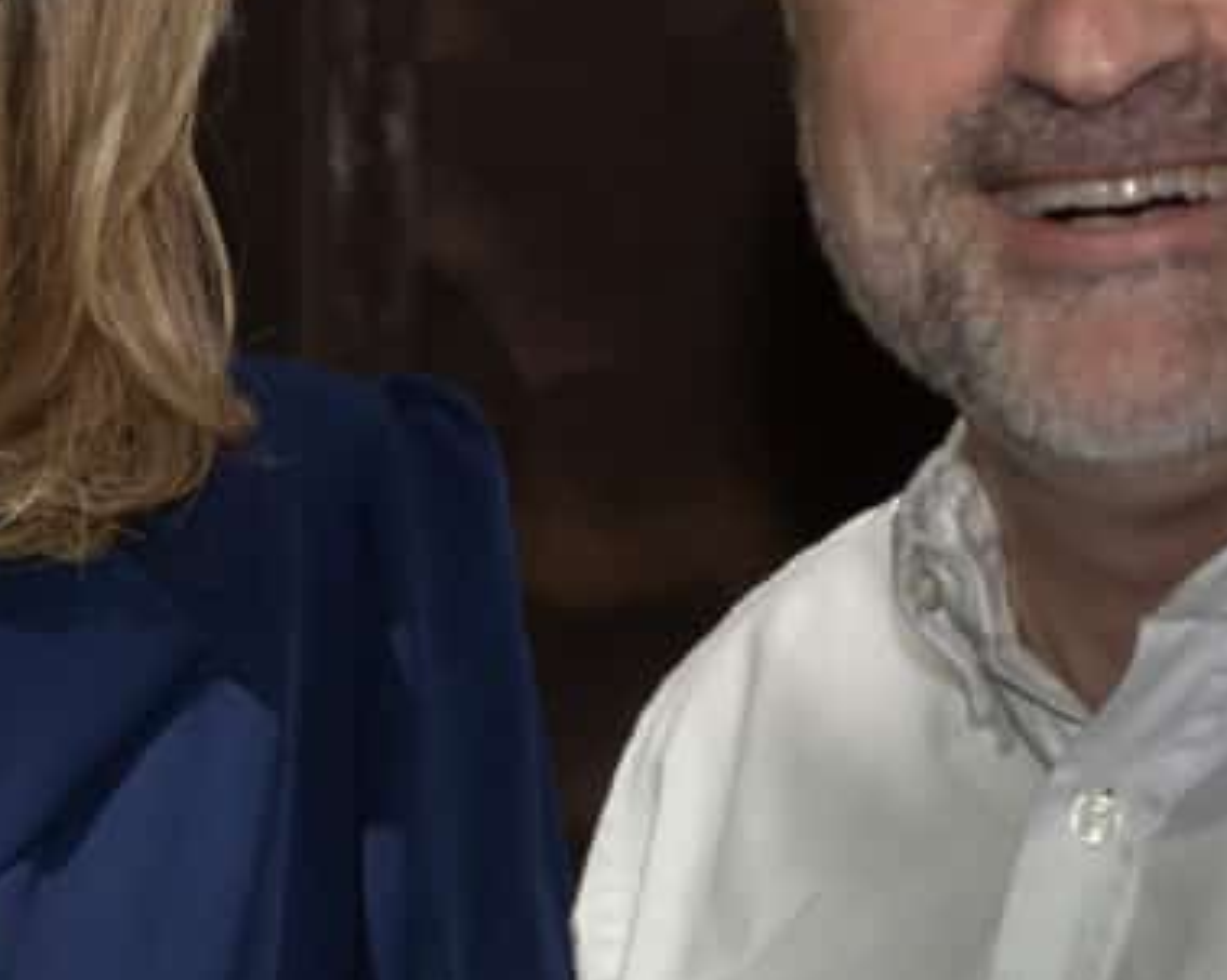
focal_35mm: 232
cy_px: 667
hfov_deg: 8.2
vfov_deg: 6.7
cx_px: -243
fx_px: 8423
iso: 800
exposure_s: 1/200
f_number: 4
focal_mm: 45.6
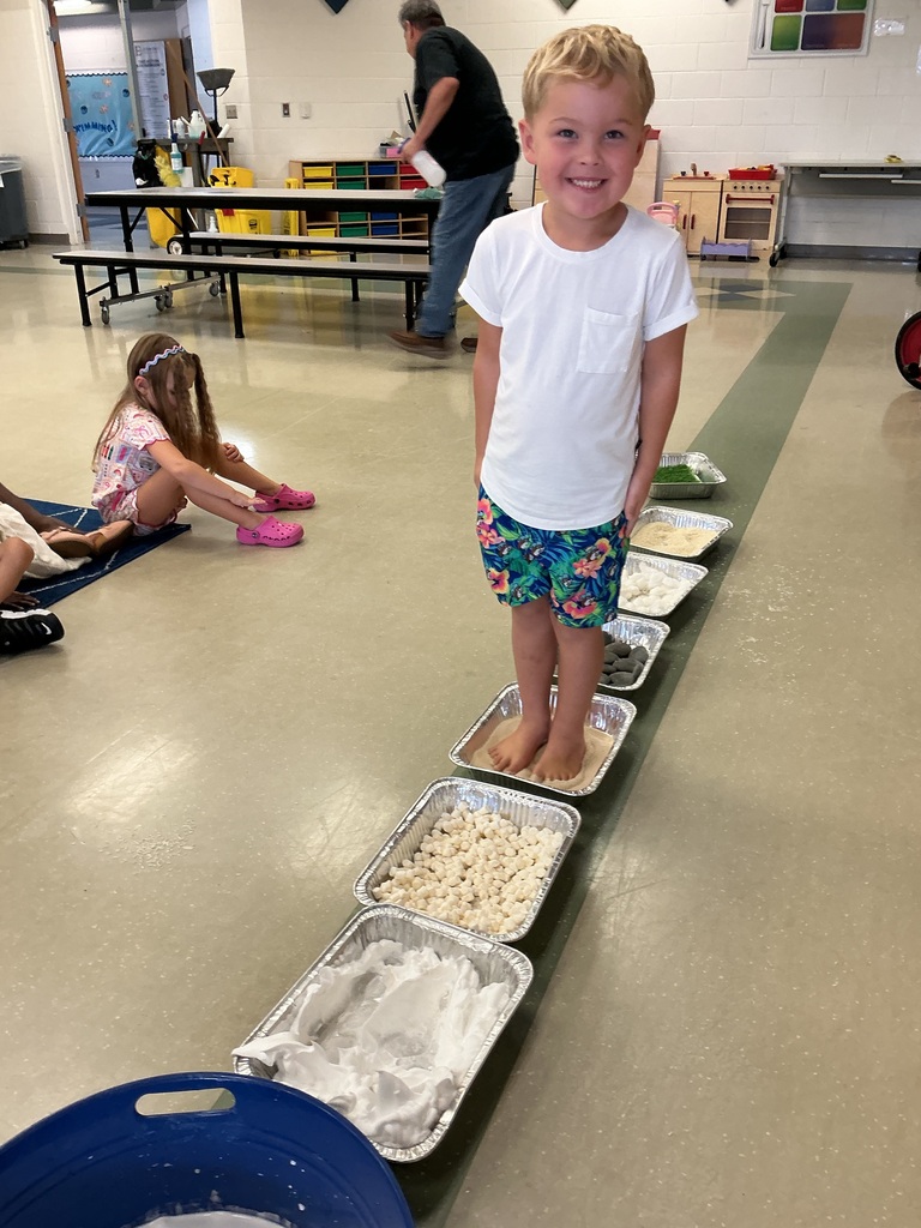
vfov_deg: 61.7
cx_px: 460
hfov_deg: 48.2
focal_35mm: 29
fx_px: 1029
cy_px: 614
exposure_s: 1/50
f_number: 1.8
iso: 50
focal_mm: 3
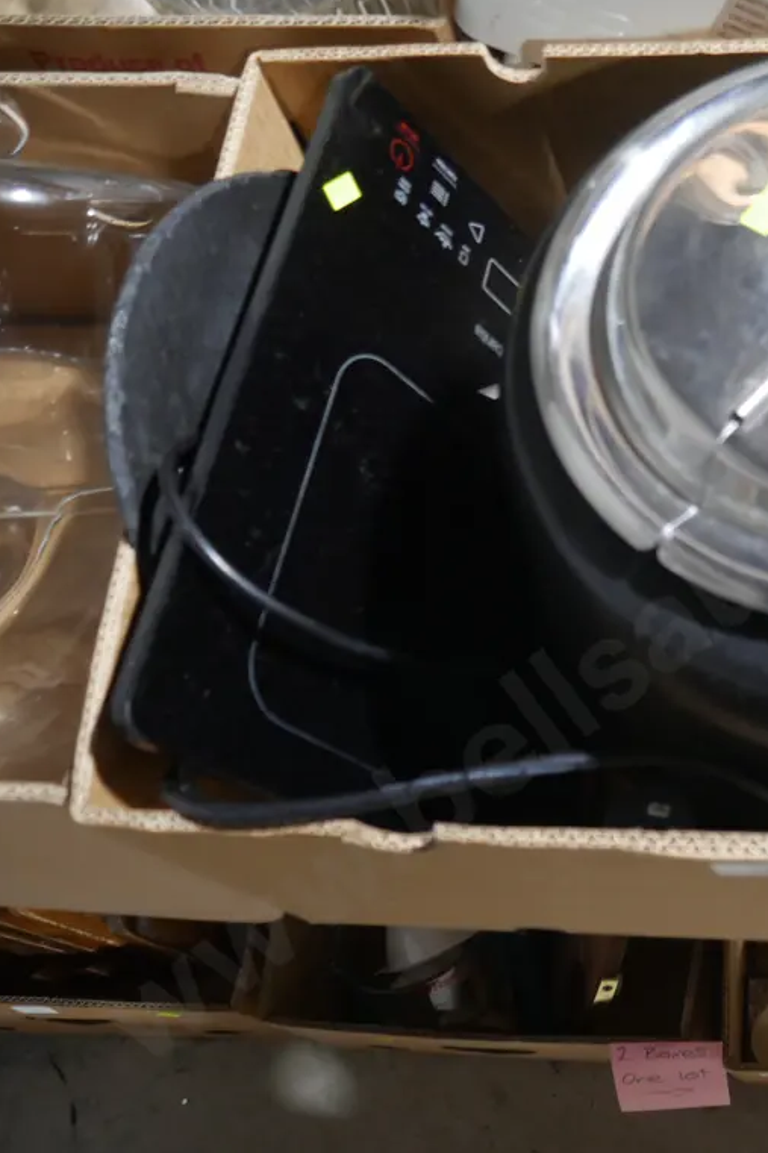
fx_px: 1345
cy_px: 577
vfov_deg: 46.4
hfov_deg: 30.0
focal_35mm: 42
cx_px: 741
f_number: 3.6
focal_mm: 15
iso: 1250
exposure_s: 1/60
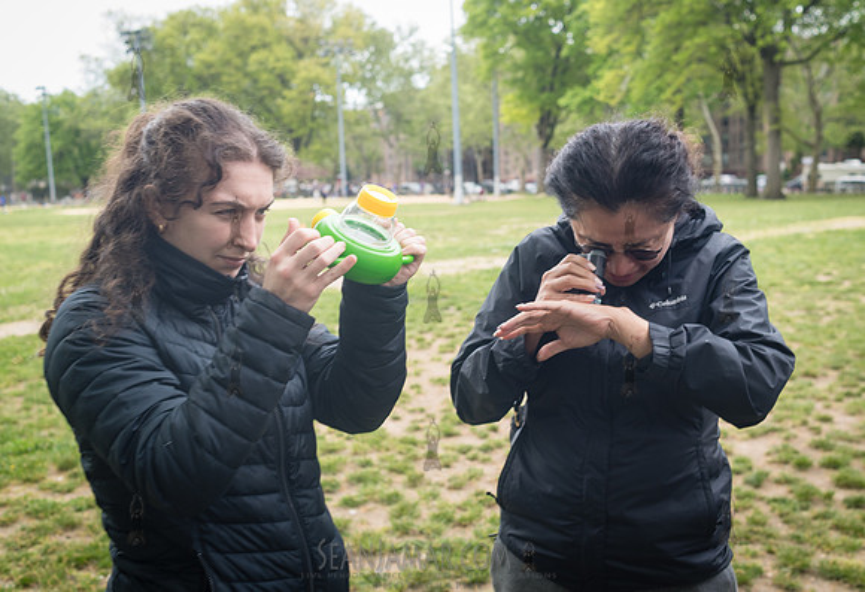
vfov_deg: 34.6
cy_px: 326
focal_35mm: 39
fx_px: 949
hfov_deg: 48.9
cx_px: 488
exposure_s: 1/200
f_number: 4.5
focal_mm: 35
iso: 250
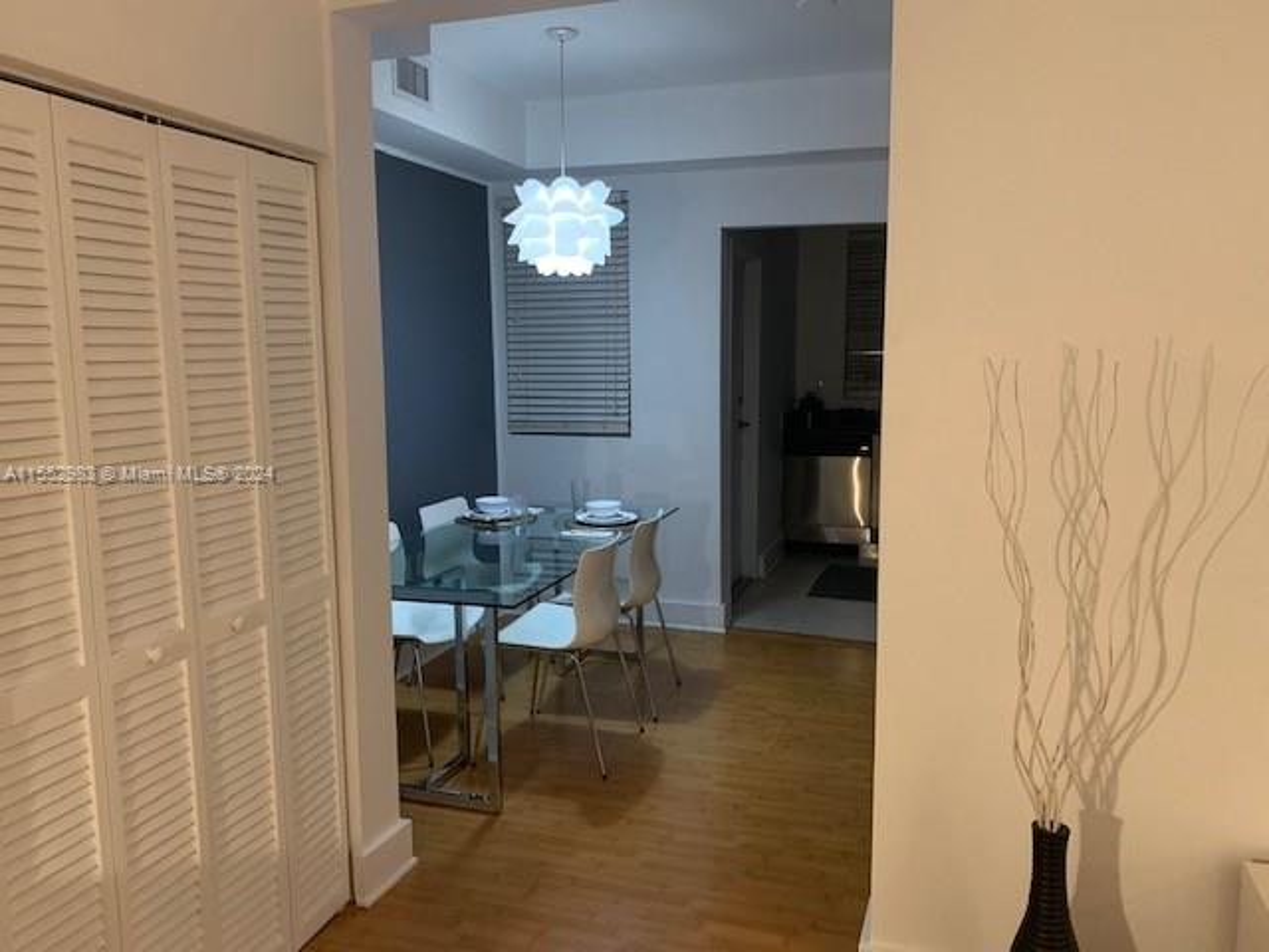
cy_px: 476
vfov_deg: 53.1
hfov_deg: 67.3
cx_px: 634
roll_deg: +0.0
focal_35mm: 26
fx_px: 953
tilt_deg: -6.9
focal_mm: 4.25
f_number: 1.8
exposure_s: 1/30
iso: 400
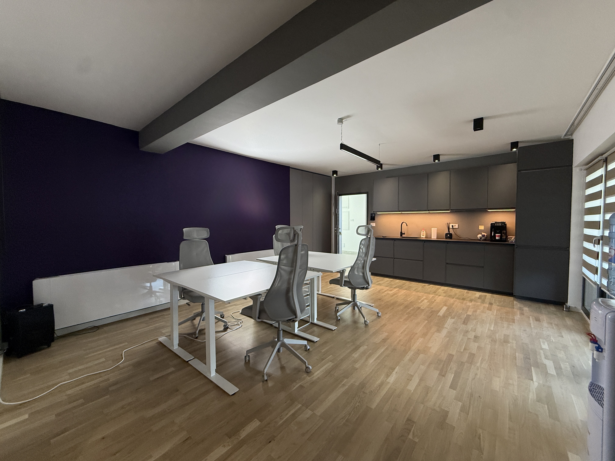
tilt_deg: -2.8
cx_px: 308
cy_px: 230
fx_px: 249
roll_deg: +0.1
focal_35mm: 14
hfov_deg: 102.1
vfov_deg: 85.7
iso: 250
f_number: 2.2
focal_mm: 2.22
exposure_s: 1/99
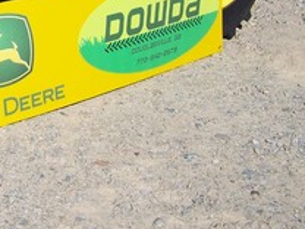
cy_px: -44
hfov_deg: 19.8
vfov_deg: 15.2
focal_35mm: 94
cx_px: -44
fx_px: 828
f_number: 4
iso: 64
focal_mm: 5.85
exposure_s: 1/800
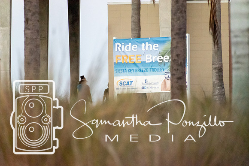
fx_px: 2826
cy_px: 83
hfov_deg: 5.0
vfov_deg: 3.4
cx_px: 124
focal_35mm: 409
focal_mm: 270
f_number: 6.3
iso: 8000
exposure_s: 1/500
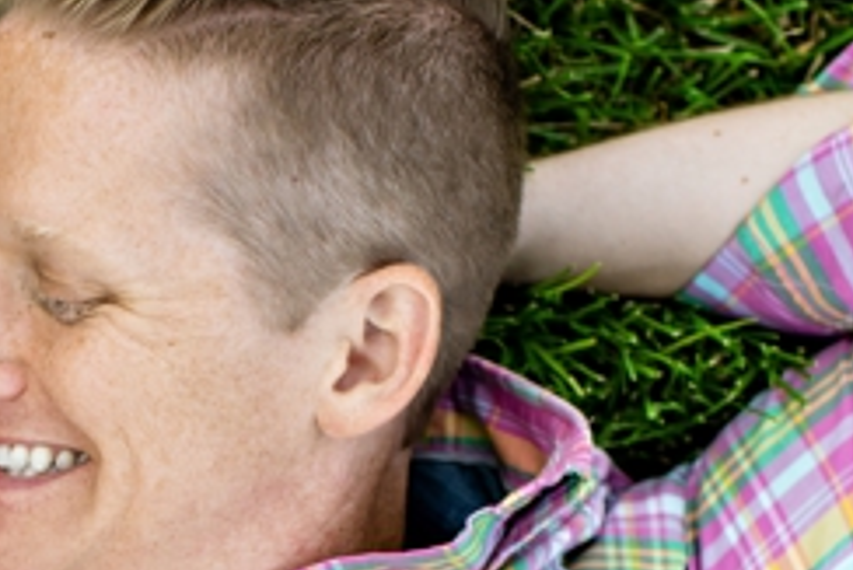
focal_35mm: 129
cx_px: -3
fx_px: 3058
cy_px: 726
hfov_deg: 15.6
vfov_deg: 10.4
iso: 400
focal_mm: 35
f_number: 2.8
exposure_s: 1/1000
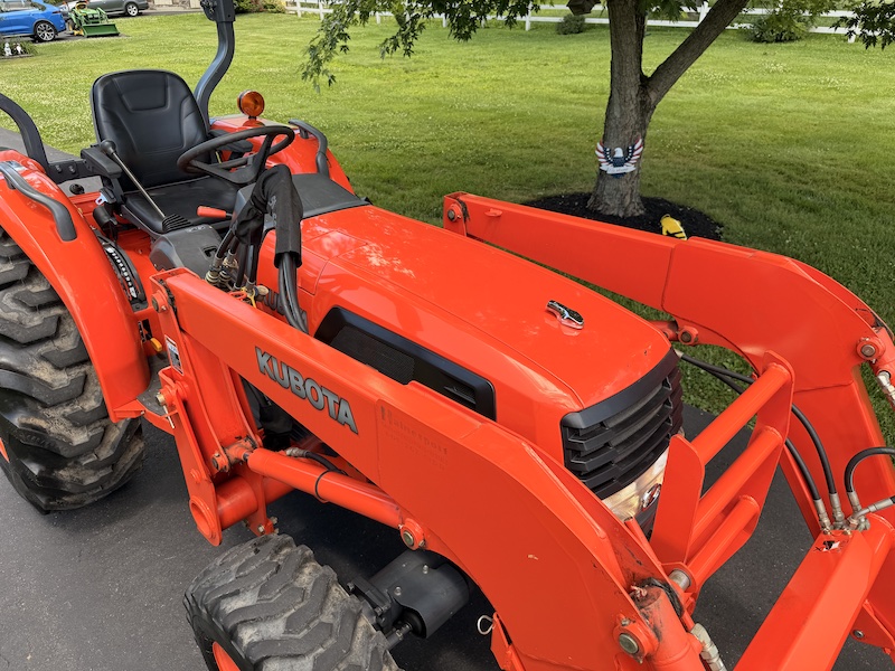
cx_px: 448
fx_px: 621
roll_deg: -1.6
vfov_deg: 56.8
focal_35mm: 24
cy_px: 336
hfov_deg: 71.6
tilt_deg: -27.9
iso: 80
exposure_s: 1/584
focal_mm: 6.76
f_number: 1.78
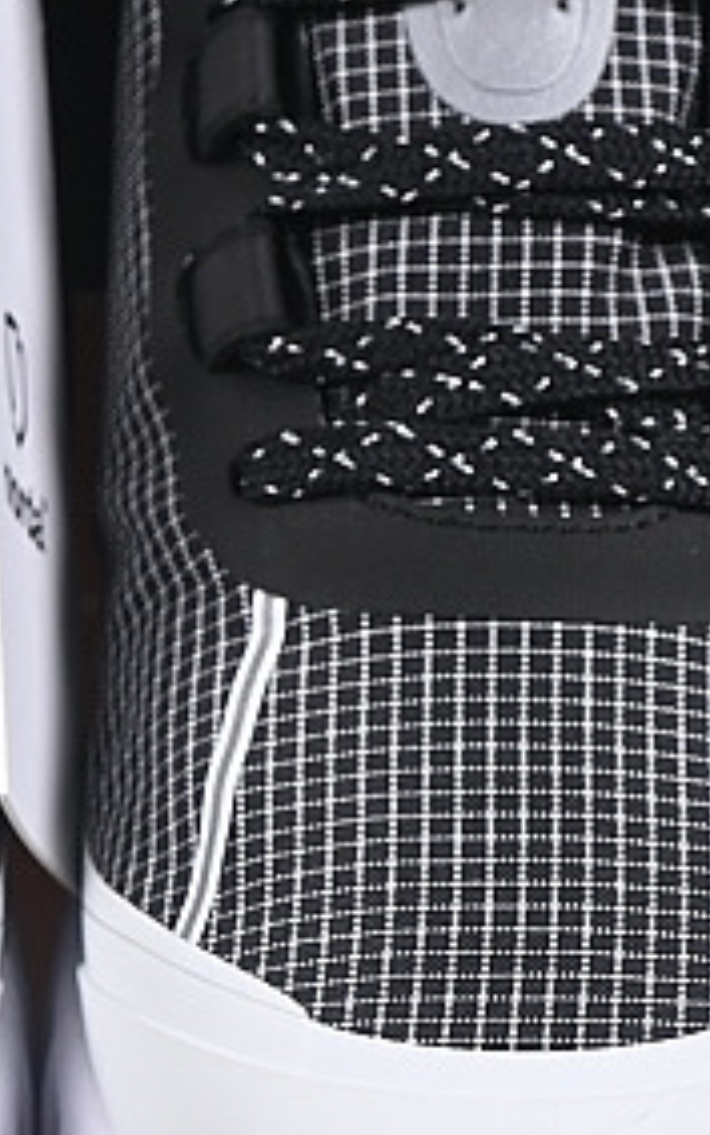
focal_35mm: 292
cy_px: 525
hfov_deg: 4.5
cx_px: 28
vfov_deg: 7.2
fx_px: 9036
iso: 160
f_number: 7.1
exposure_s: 1/80
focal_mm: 50
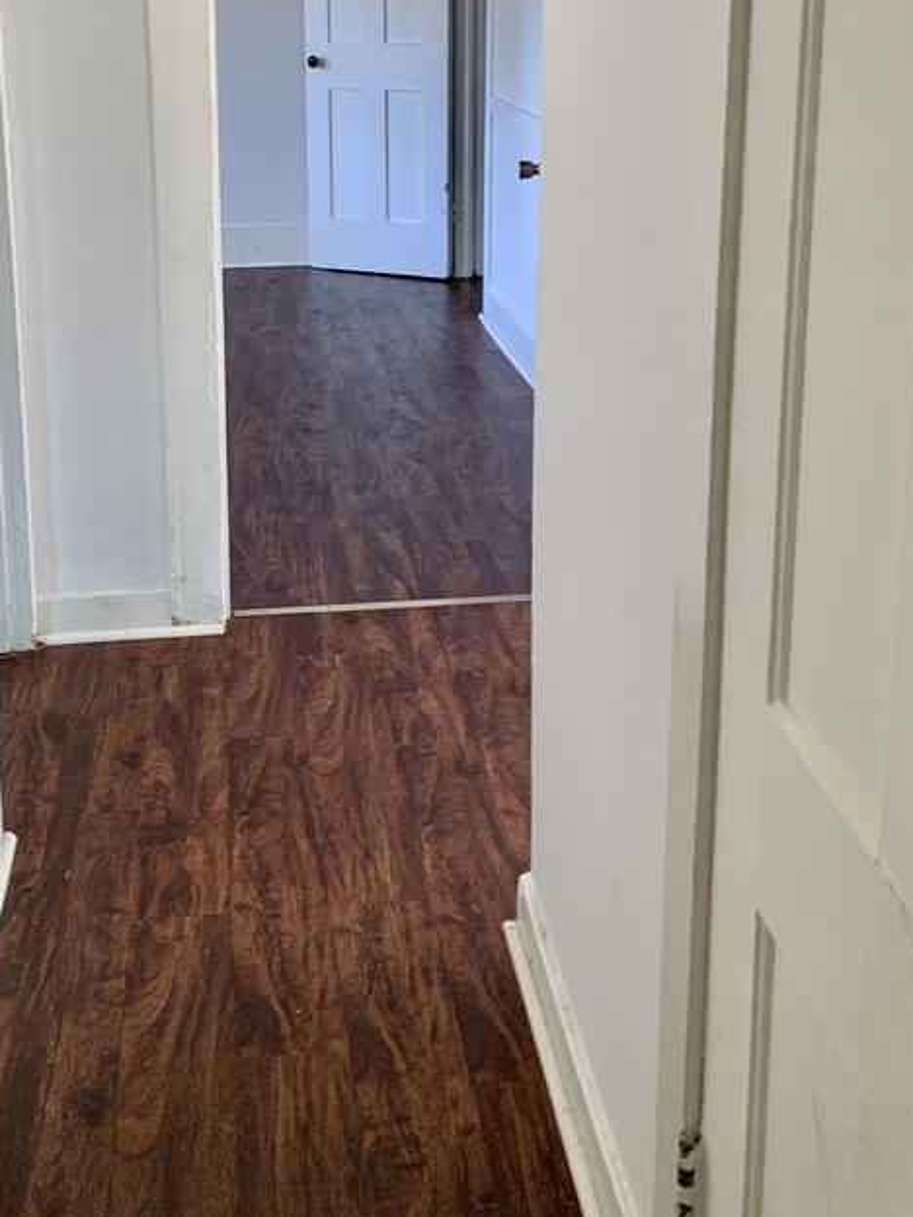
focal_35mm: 45
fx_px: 1583
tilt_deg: -11.4
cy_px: 347
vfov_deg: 41.2
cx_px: 275
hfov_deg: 31.8
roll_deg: +1.6
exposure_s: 1/60
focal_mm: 4.25
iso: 100
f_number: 1.8
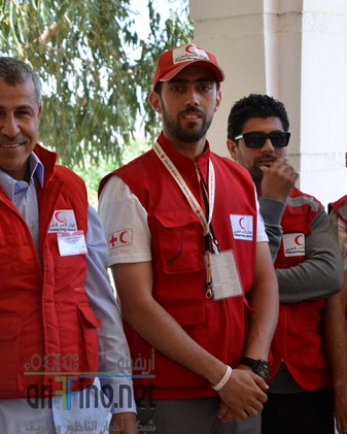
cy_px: 216
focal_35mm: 111
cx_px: 90
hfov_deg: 13.8
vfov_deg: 17.3
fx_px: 1424
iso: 200
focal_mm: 52
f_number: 5.6
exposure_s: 1/125
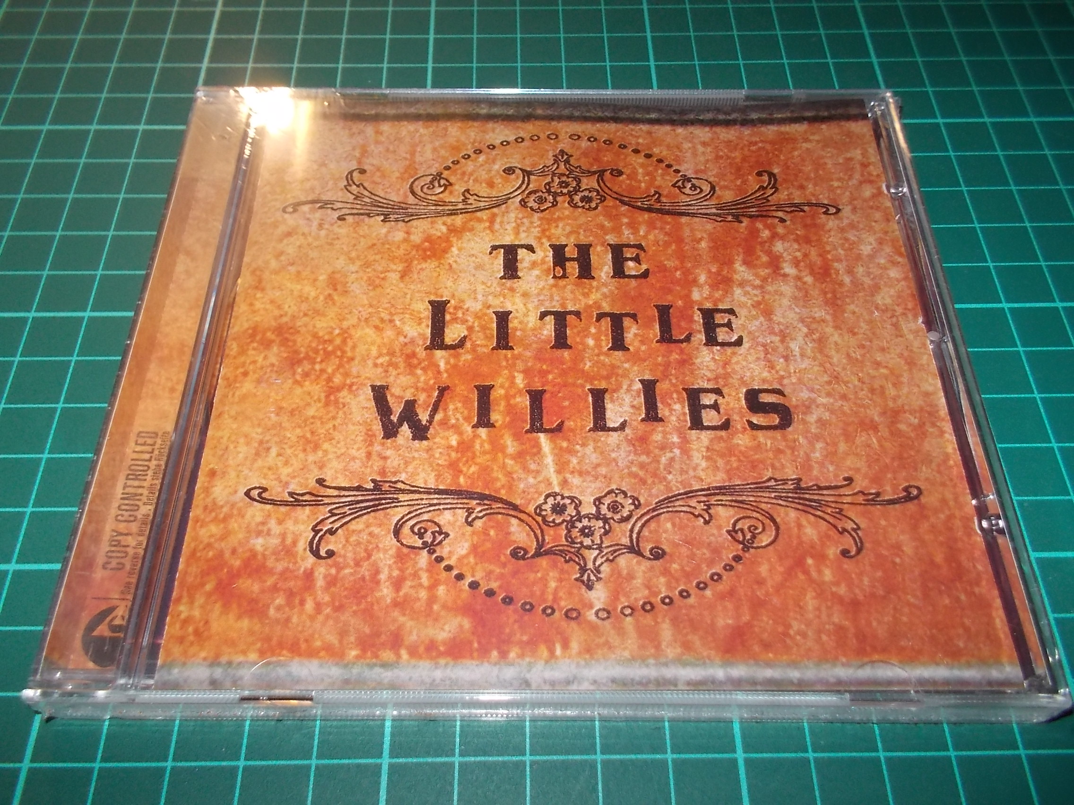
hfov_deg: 61.7
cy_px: 402
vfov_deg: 48.2
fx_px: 900
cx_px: 537
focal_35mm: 29
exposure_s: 1/30
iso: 200
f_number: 3.3
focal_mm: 4.1
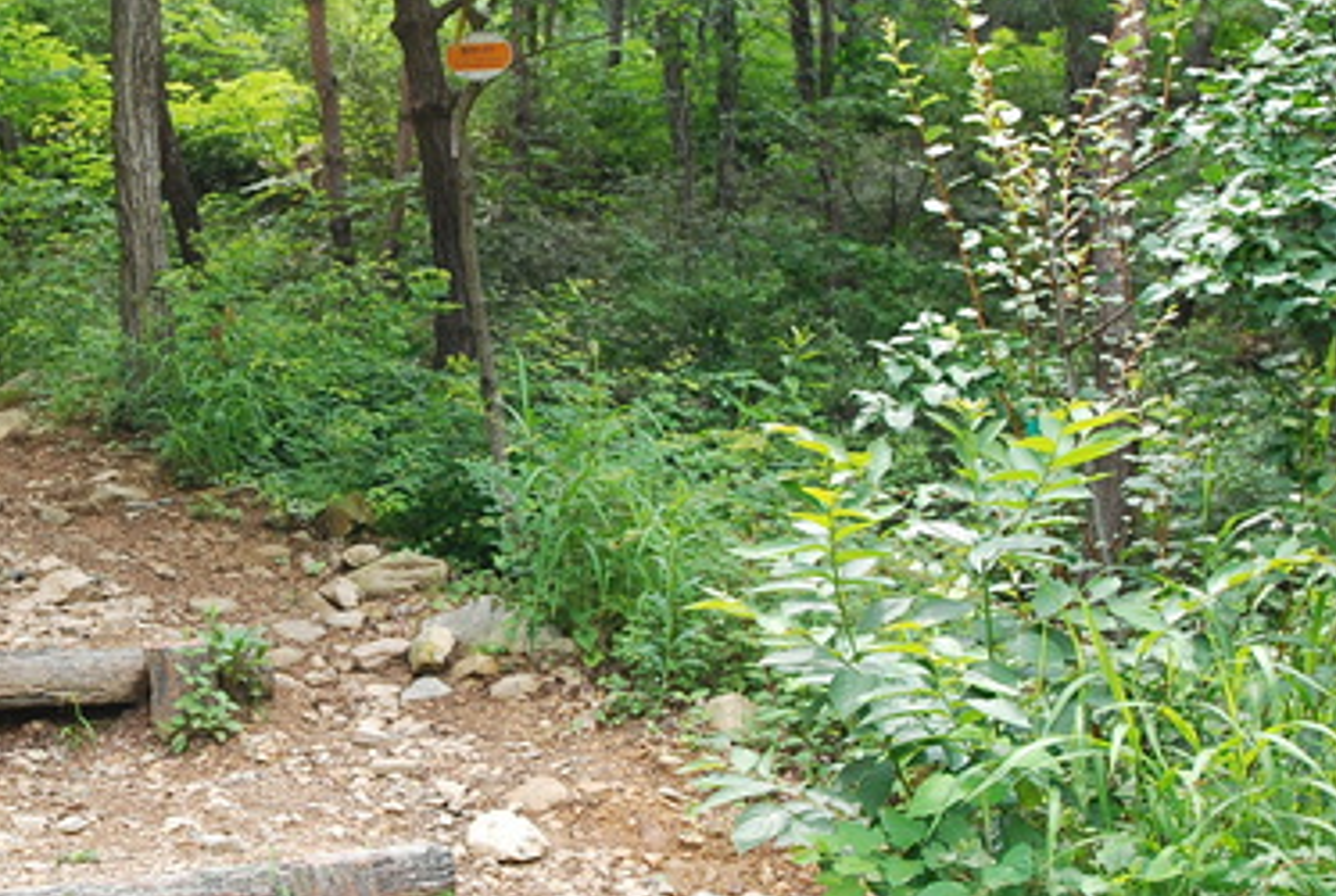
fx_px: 2713
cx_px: 260
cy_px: 459
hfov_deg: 27.1
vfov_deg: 18.7
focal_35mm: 73
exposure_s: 1/200
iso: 200
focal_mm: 26
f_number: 3.5
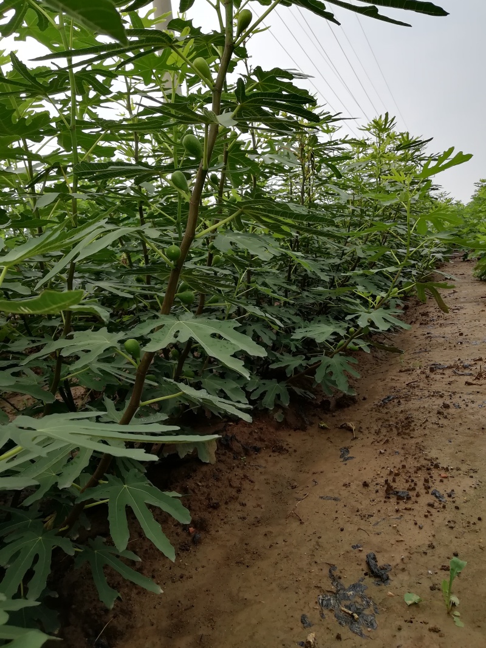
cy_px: 324
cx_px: 243
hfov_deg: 51.3
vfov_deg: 65.3
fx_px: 506
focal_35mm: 27
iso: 50
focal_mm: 3.83
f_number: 1.8
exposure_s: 1/668
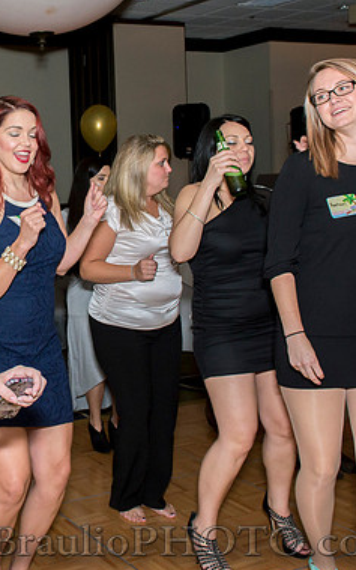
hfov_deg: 23.6
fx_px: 807
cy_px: 183
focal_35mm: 52
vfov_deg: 38.4
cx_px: -19
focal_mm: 24
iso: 800
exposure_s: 1/80
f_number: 5.6
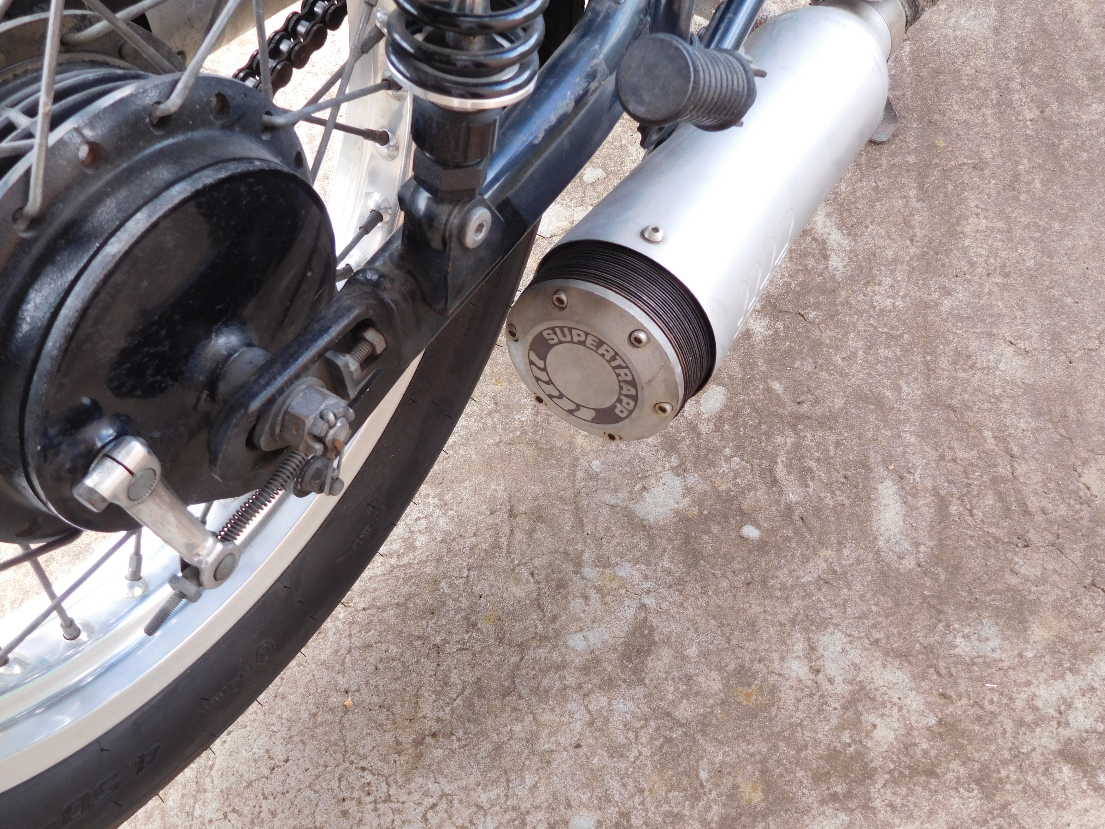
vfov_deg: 29.1
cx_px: 552
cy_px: 414
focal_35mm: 50
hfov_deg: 38.2
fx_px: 1596
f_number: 4.1
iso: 125
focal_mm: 8.9
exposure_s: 1/50
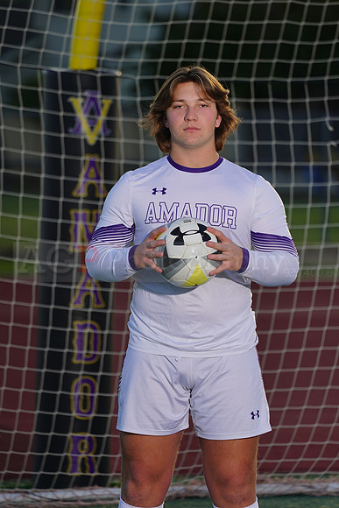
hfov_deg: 3.4
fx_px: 5646
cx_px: 170
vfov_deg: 5.2
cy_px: 254
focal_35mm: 400
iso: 100
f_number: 8
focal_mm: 400
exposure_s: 1/200
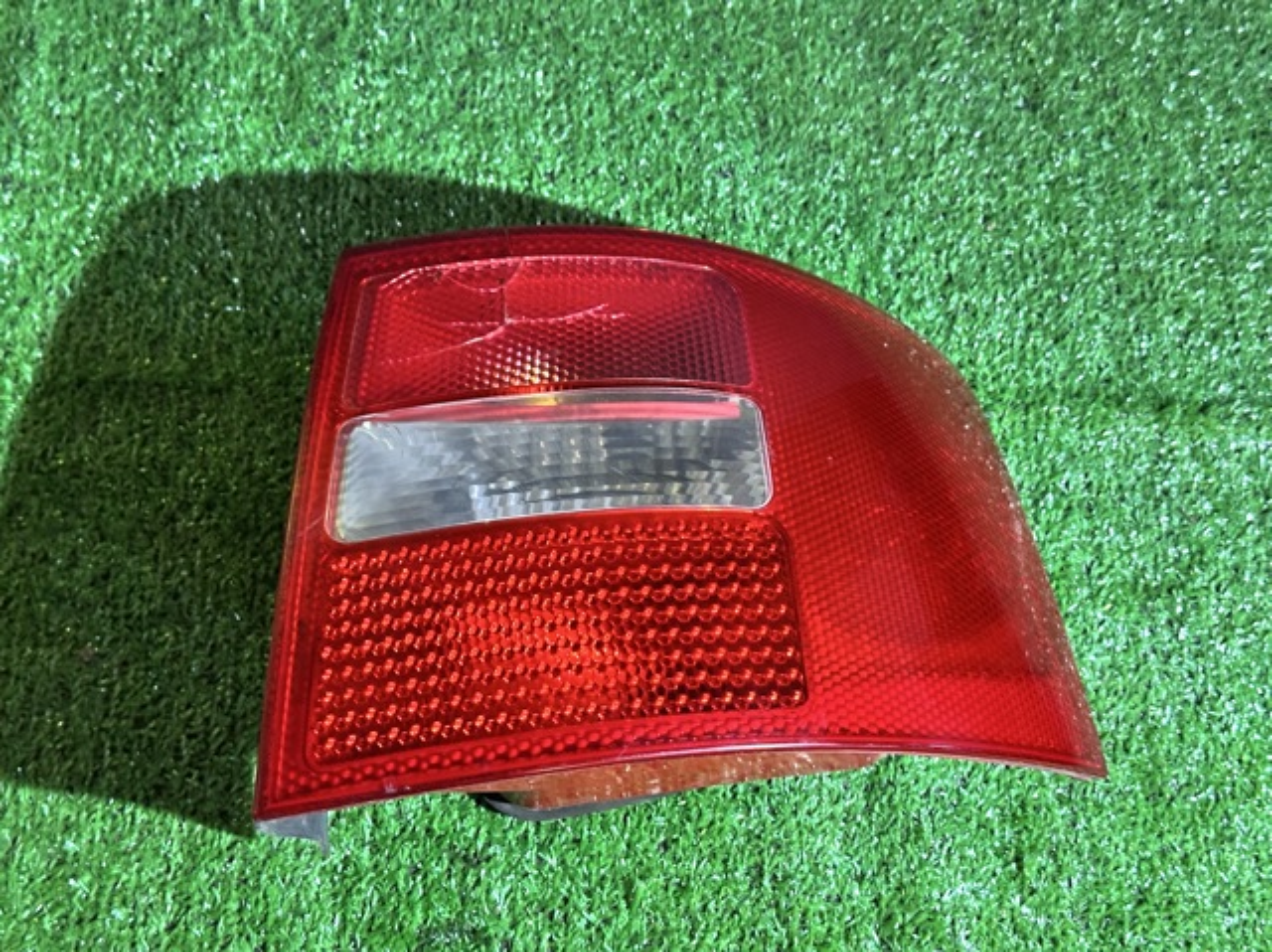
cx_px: 636
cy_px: 476
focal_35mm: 48
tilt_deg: -67.3
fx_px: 1762
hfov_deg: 39.7
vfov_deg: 30.2
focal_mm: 6.86
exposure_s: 1/40
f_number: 1.78
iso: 400
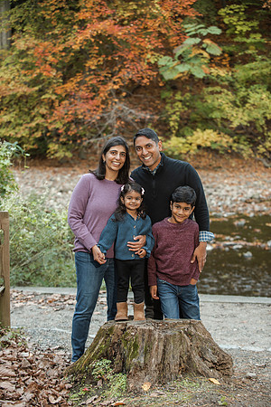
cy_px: 204
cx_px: 136
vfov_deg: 25.4
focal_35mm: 80
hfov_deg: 17.1
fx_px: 903
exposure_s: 1/125
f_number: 4
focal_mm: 80
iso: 640
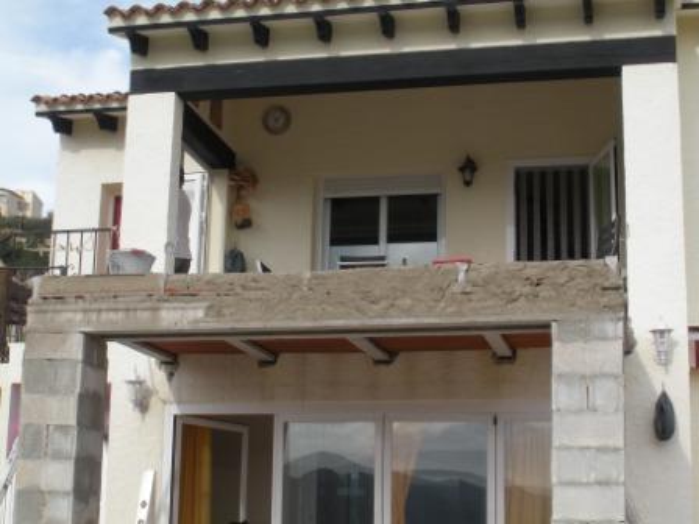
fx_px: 1252
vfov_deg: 23.7
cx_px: 350
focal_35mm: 62
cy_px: 262
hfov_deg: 31.2
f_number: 4.6
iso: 64
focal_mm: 11.2
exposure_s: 1/261
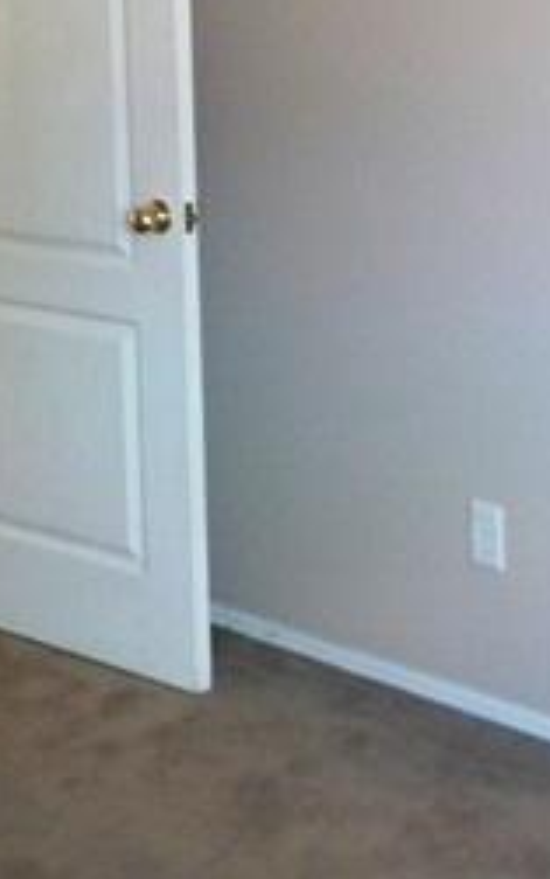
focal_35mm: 81
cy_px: 49
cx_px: 294
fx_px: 1941
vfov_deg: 24.6
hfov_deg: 16.1
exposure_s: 1/30
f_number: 3.3
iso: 280
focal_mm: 4.1
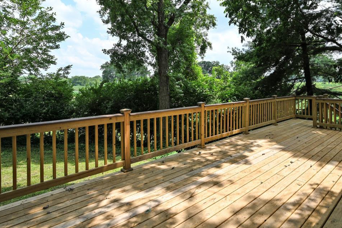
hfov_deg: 77.6
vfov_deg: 56.6
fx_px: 209
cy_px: 87
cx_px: 206
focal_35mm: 22
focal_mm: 14
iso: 100
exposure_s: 1/320
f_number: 6.3
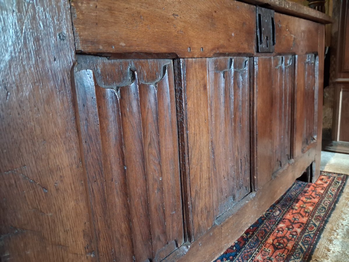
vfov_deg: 51.4
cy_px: 131
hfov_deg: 65.3
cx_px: 174
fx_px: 272
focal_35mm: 27
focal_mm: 4
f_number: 1.8
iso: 1000
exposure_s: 1/20
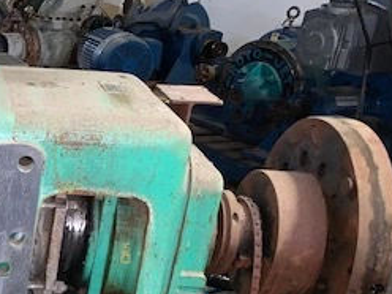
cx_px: -107
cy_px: 283
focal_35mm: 67
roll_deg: -2.4
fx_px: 759
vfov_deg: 21.3
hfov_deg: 25.3
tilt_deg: -26.1
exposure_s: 1/7
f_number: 1.8
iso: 160
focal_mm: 4.25
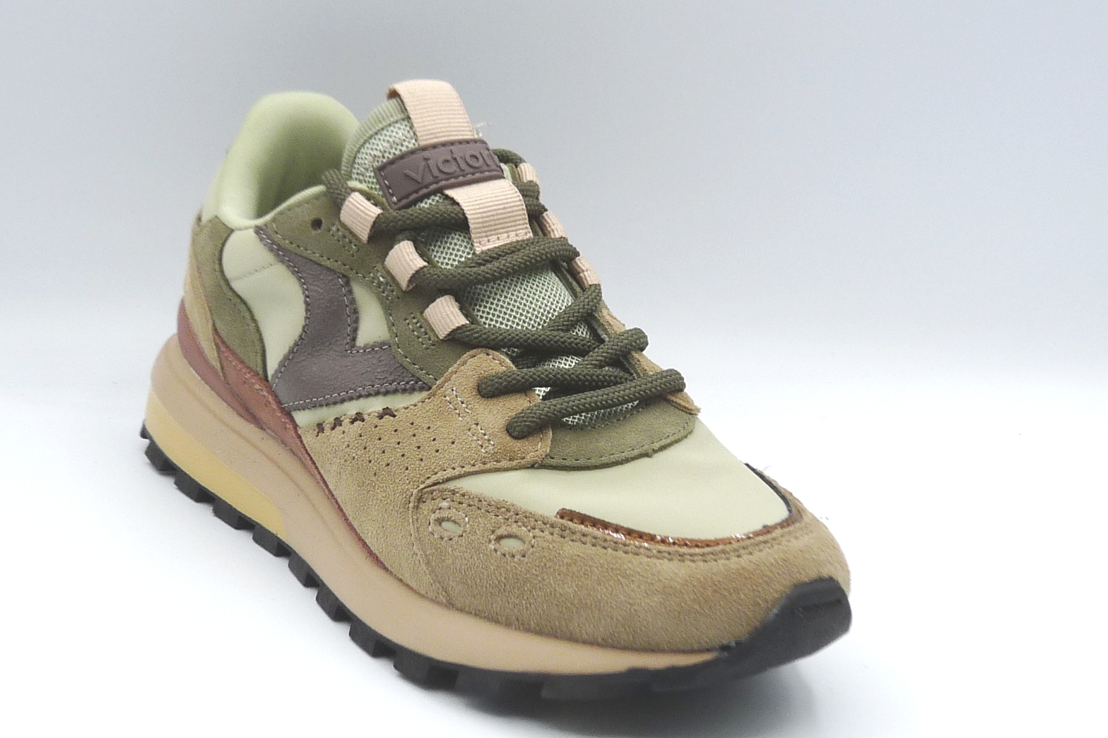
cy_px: 374
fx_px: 1600
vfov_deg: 26.0
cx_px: 544
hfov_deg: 38.2
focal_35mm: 52
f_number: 4.5
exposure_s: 1/200
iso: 100
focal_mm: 4.8
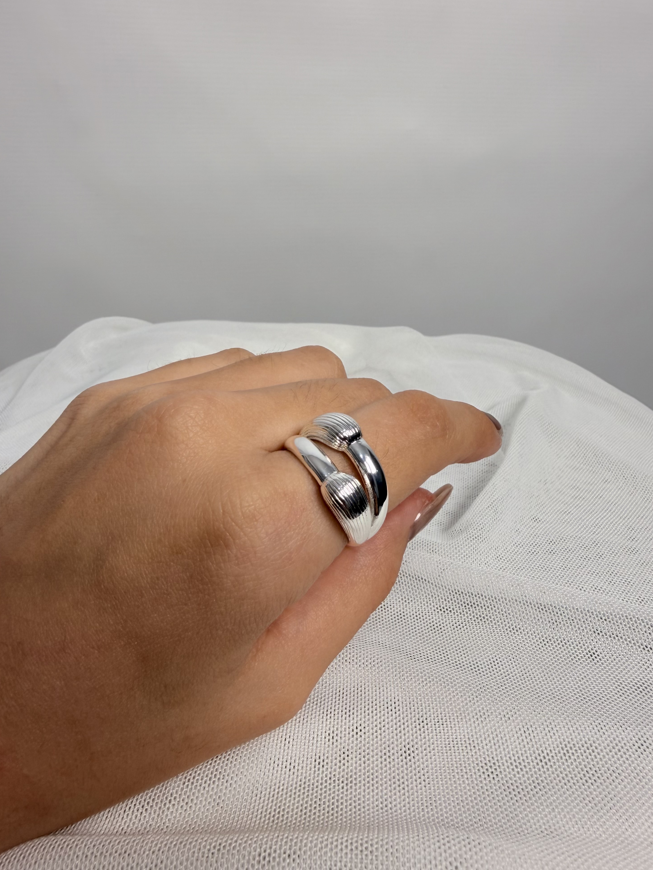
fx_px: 654
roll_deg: -0.1
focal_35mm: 26
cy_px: 425
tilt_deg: -23.6
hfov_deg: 53.1
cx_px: 326
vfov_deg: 67.3
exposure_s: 1/150
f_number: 2.2
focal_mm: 2.22
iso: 40
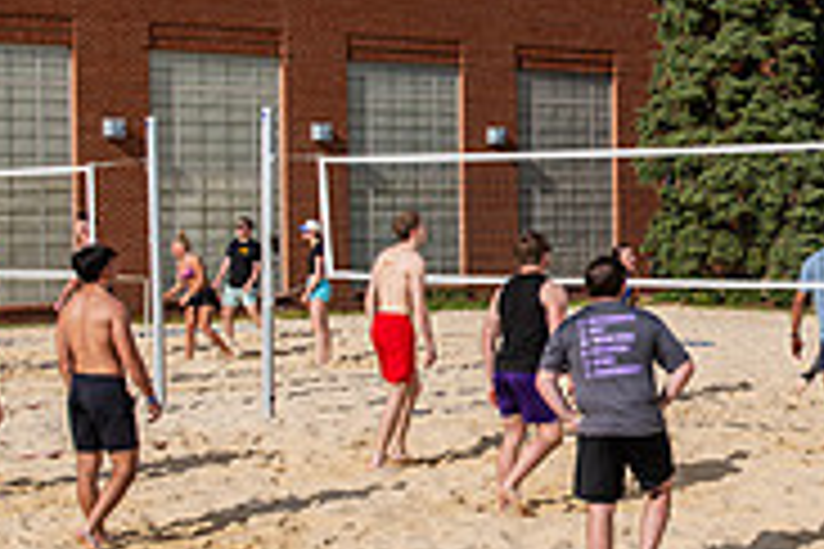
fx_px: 2472
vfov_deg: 12.7
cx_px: 806
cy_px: 236
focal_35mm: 108
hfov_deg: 18.5
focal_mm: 34
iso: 100
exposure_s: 1/1000
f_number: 4.5
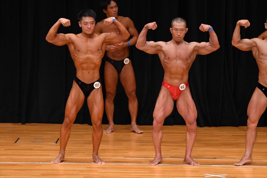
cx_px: 134
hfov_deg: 7.2
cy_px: 89
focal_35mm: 285
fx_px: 2113
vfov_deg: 4.8
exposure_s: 1/400
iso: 3200
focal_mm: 190
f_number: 5.6
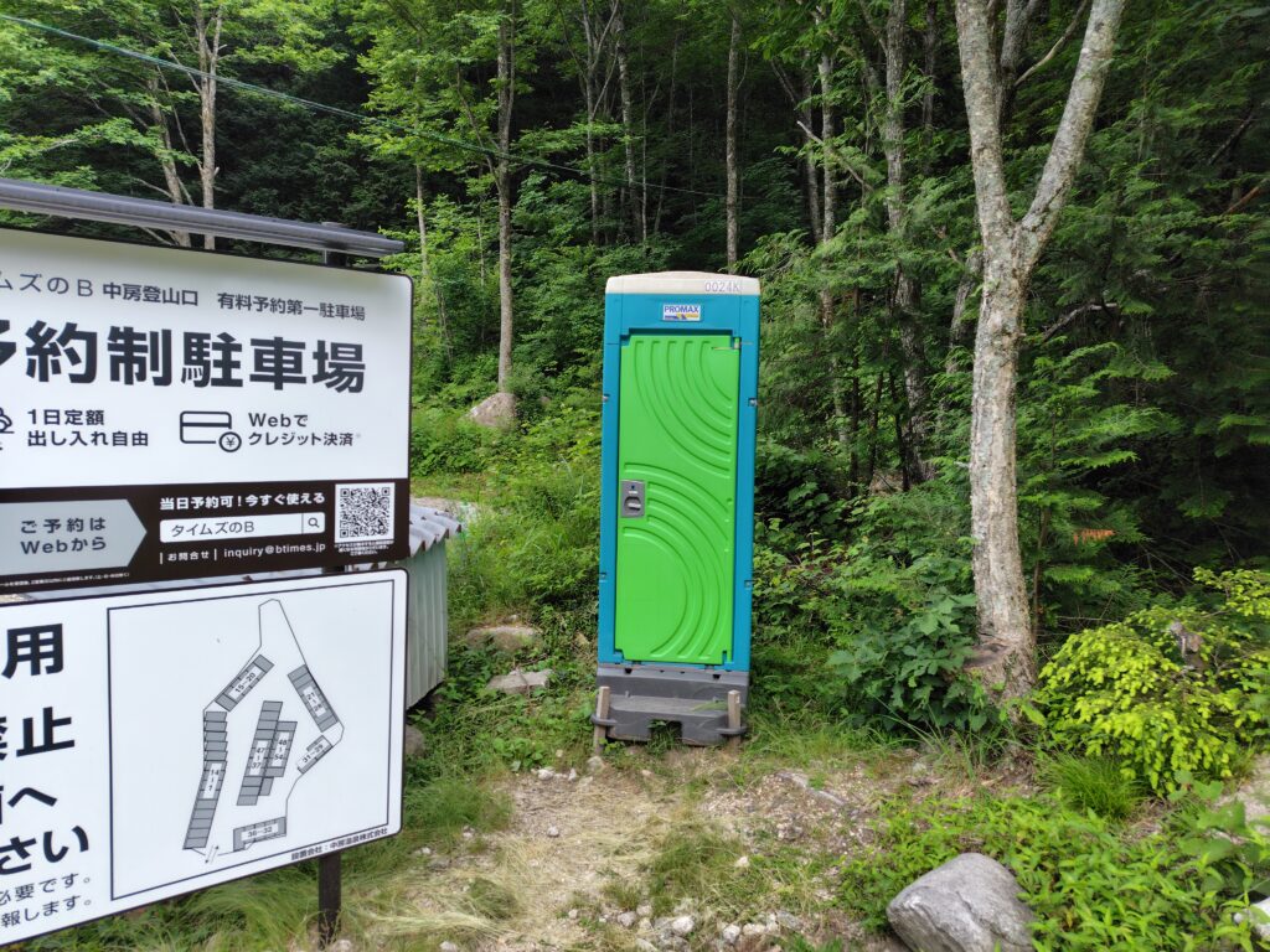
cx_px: 635
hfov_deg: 73.9
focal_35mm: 23
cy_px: 476
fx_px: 844
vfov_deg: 58.9
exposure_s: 1/120
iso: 129
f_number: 1.9
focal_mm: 5.6
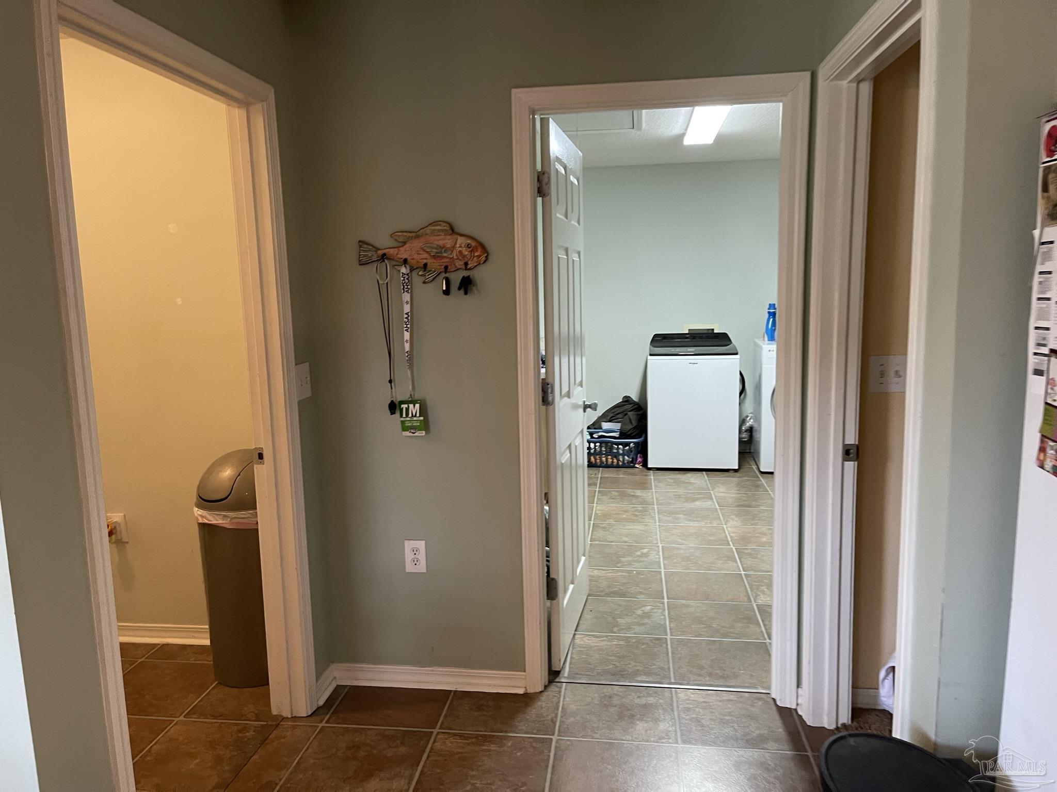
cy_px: 396
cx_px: 528
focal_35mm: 26
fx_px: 794
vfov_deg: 53.1
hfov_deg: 67.3
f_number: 1.6
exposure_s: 1/60
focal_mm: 5.1
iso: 160
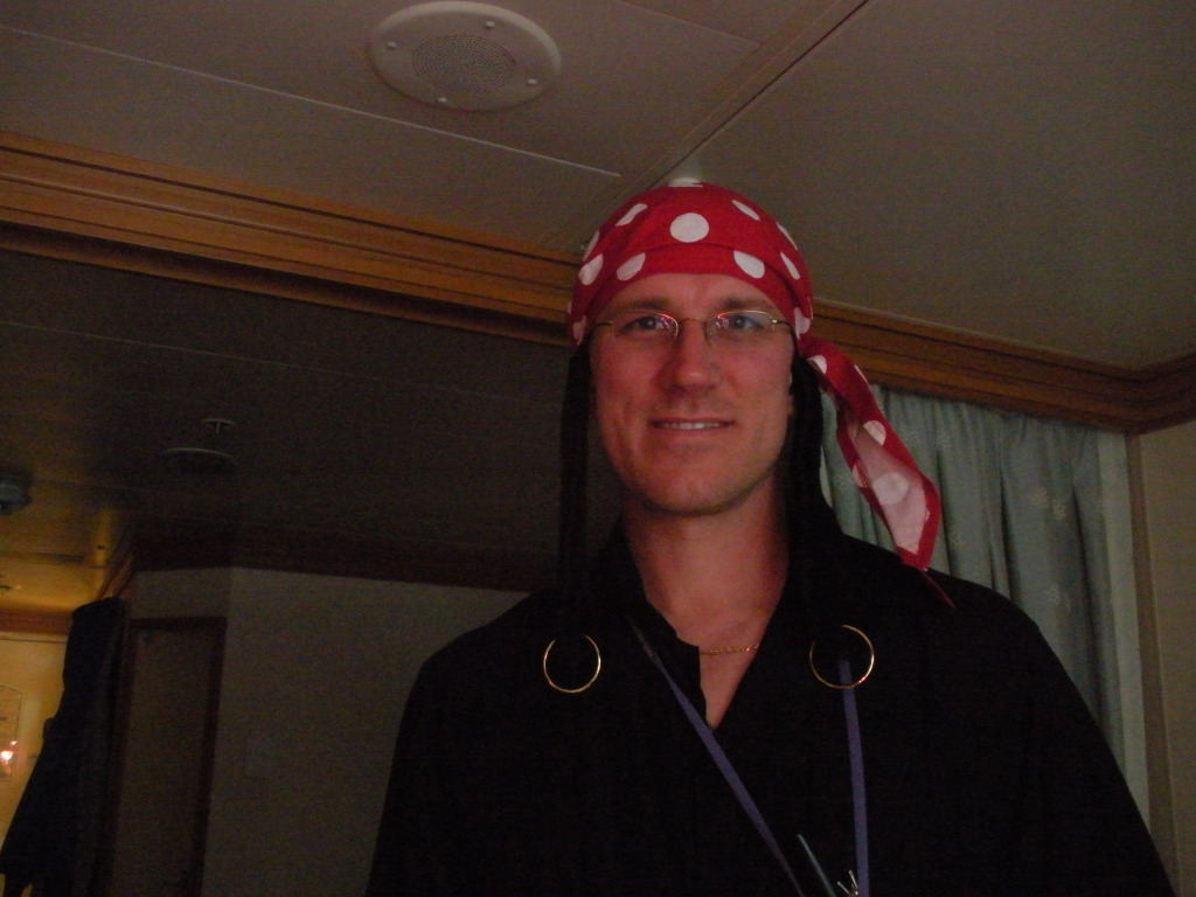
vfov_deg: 39.7
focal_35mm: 36
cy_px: 448
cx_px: 598
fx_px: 1244
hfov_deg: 51.4
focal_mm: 6.3
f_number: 3.5
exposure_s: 1/60
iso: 800
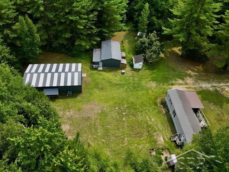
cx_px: 114
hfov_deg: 71.6
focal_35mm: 24
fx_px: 159
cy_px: 86
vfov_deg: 56.8
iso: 140
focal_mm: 6.72
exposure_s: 1/2000
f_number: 1.7
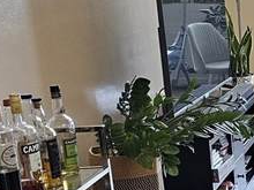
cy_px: 145
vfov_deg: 13.8
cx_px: 502
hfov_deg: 15.1
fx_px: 785
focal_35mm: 107
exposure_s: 1/120
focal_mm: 6.3
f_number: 1.7
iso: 500
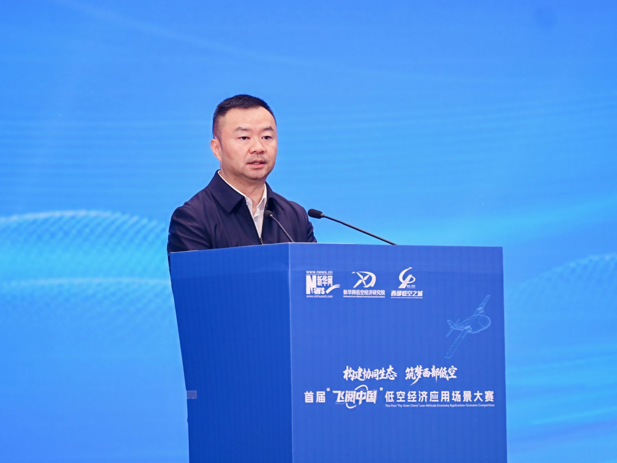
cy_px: 231
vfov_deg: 5.1
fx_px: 5223
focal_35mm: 293
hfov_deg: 6.8
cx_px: 317
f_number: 3.2
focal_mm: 180
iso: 320
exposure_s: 1/200
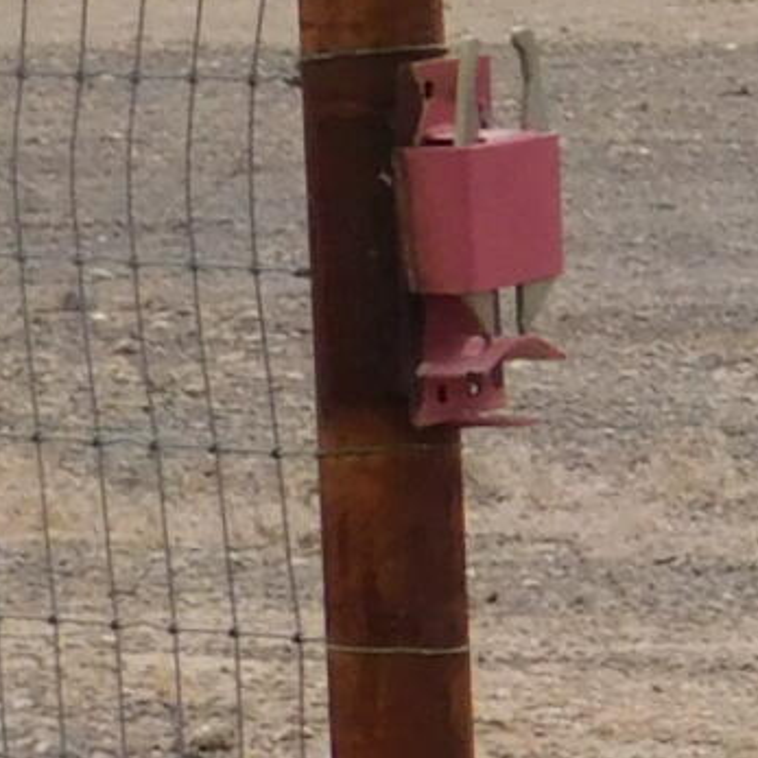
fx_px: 8522
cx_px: 3266
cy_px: 402
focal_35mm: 344
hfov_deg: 4.6
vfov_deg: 5.1
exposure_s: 1/400
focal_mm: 8
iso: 125
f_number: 7.4
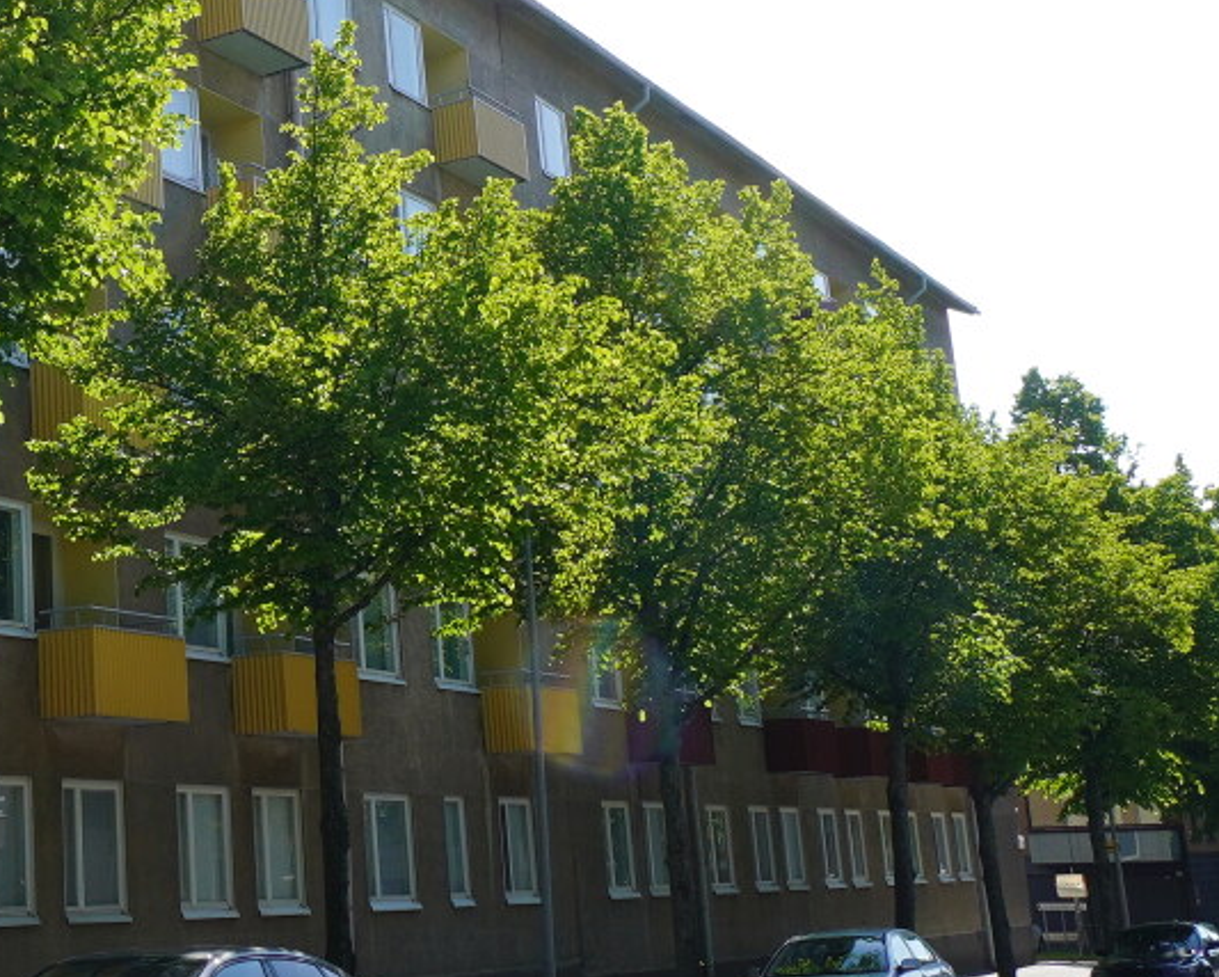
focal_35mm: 57
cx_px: -126
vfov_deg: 26.4
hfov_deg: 29.7
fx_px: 2058
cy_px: 277
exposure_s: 1/125
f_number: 9
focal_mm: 10
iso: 100
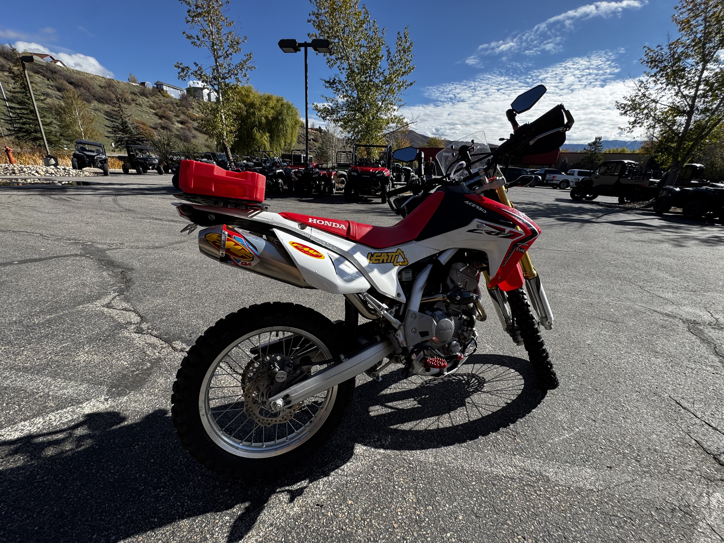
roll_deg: -3.3
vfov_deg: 85.7
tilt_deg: -20.3
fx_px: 293
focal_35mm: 14
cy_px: 272
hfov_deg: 102.1
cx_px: 362
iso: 40
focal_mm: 2.22
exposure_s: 1/756
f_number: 2.2
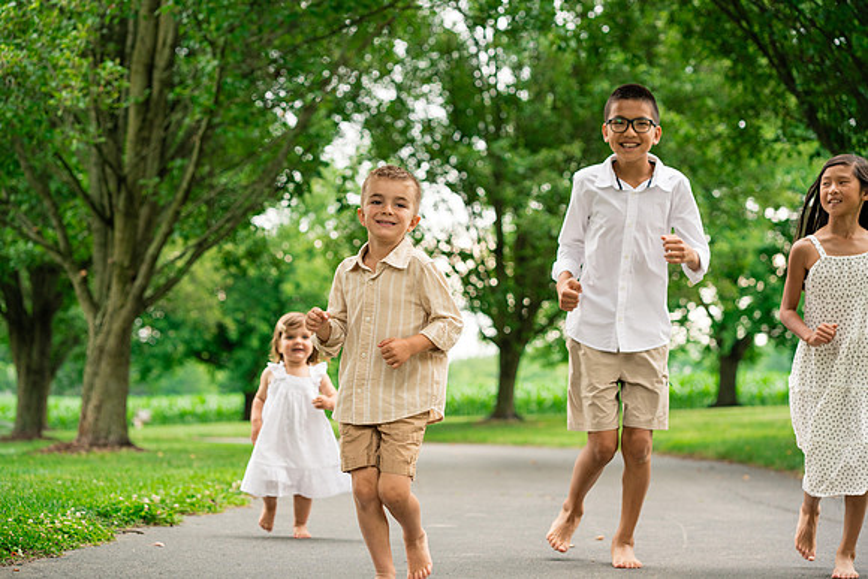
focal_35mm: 85
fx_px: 2050
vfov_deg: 16.1
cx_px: 434
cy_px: 290
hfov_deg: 23.9
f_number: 3.5
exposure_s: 1/500
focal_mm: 85
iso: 500
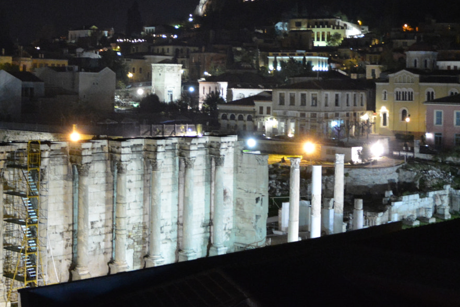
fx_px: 935
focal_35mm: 73
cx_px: 142
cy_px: 55
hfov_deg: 27.4
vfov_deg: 18.4
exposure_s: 1/13
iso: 3200
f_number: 3.8
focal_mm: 21
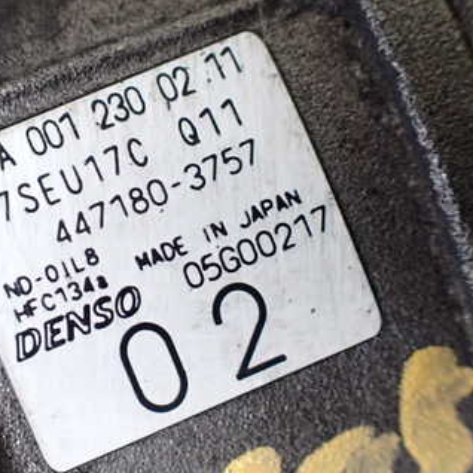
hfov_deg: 33.4
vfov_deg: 34.0
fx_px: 773
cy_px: 213
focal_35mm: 50
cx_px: 126
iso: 800
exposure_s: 1/60
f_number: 2.3
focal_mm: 5.4
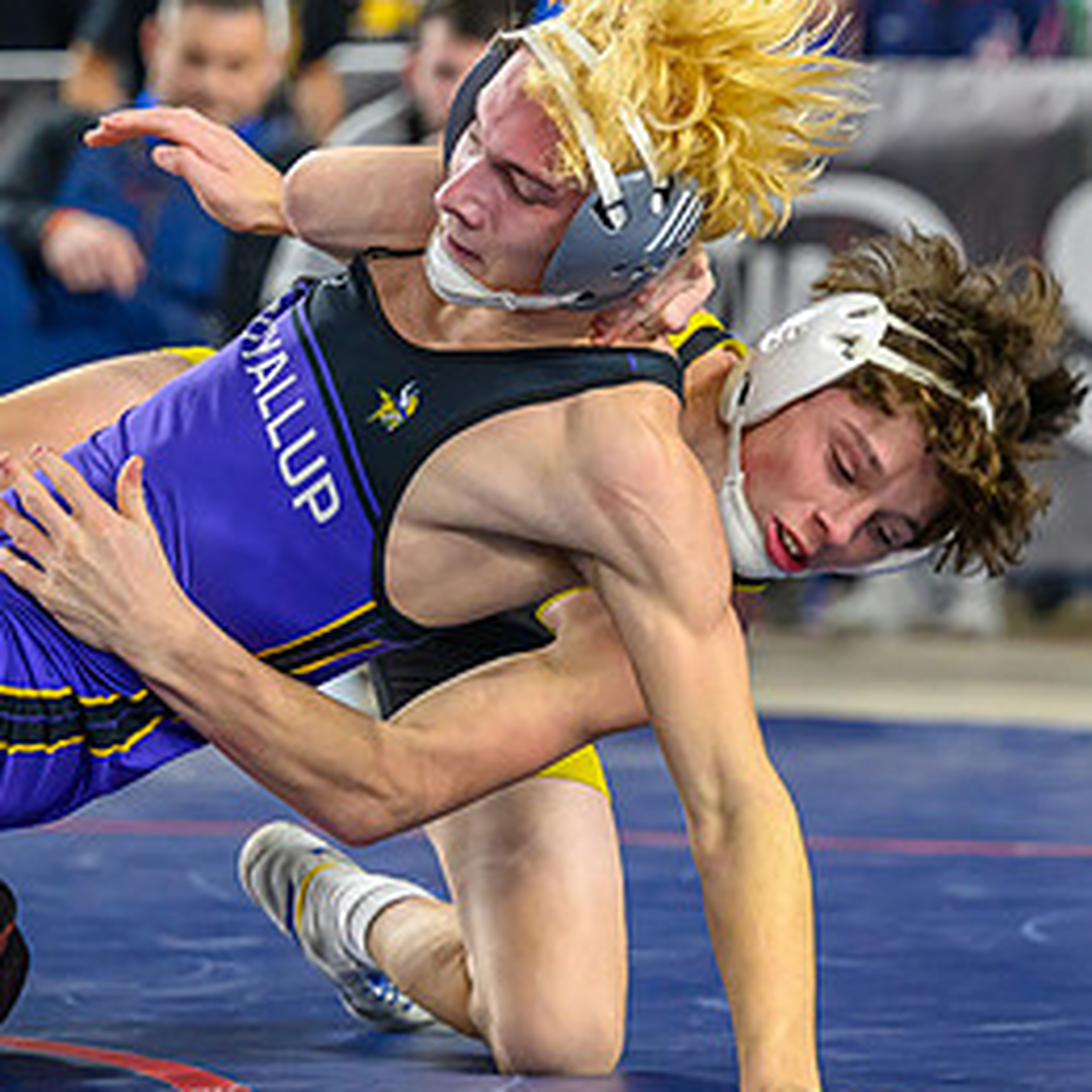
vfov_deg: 6.1
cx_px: 698
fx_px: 10243
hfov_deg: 6.1
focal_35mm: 287
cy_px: 360
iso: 2000
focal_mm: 101
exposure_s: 1/800
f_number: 2.8
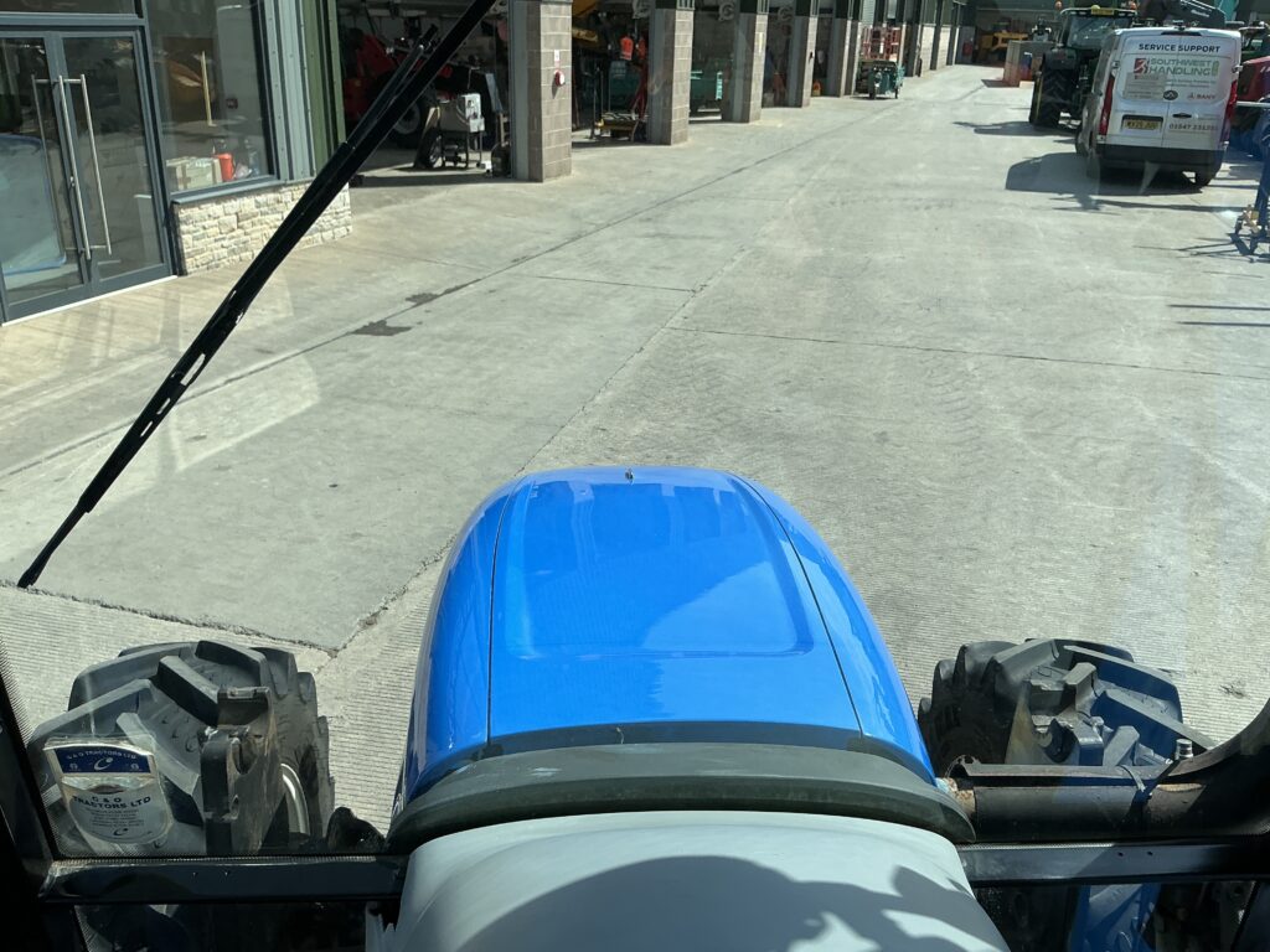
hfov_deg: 63.4
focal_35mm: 28
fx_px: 1027
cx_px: 635
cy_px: 476
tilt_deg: -22.0
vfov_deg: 49.7
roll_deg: -2.3
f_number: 1.8
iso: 25
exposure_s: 1/1451
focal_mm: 3
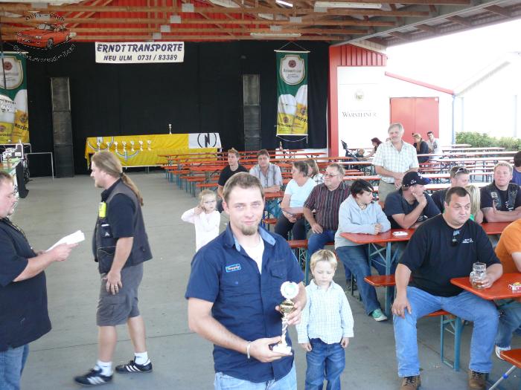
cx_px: 260
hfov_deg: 42.9
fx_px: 662
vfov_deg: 32.9
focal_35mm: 44
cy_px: 195
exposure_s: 1/80
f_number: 3.2
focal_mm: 9.4
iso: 200
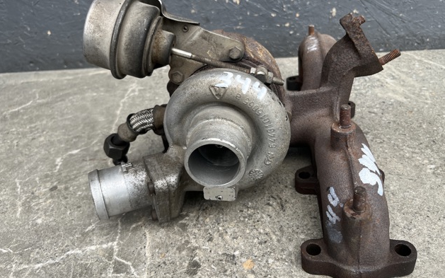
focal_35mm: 28
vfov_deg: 44.5
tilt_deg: -29.1
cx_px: 224
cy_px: 124
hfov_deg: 66.5
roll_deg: +4.7
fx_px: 340
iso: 64
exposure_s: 1/122
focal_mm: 5.1
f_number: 1.6
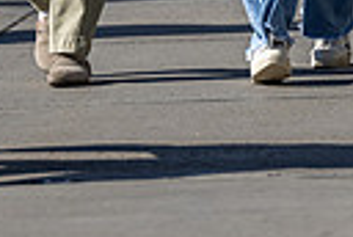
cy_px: -244
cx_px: 204
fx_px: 9347
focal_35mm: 951
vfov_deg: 1.5
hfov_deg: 2.2
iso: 100
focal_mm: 200
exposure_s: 1/2000
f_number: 2.8
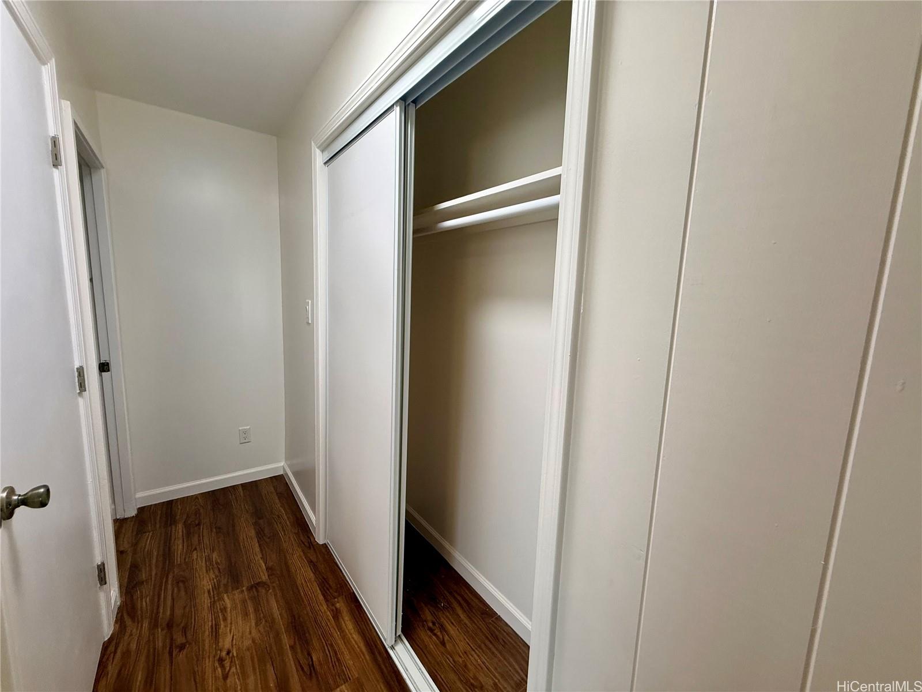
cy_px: 346
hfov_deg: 102.1
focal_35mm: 14
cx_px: 461
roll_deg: -1.1
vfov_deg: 85.7
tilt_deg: -6.6
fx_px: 373
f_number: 2.2
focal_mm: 2.22
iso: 160
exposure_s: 1/120
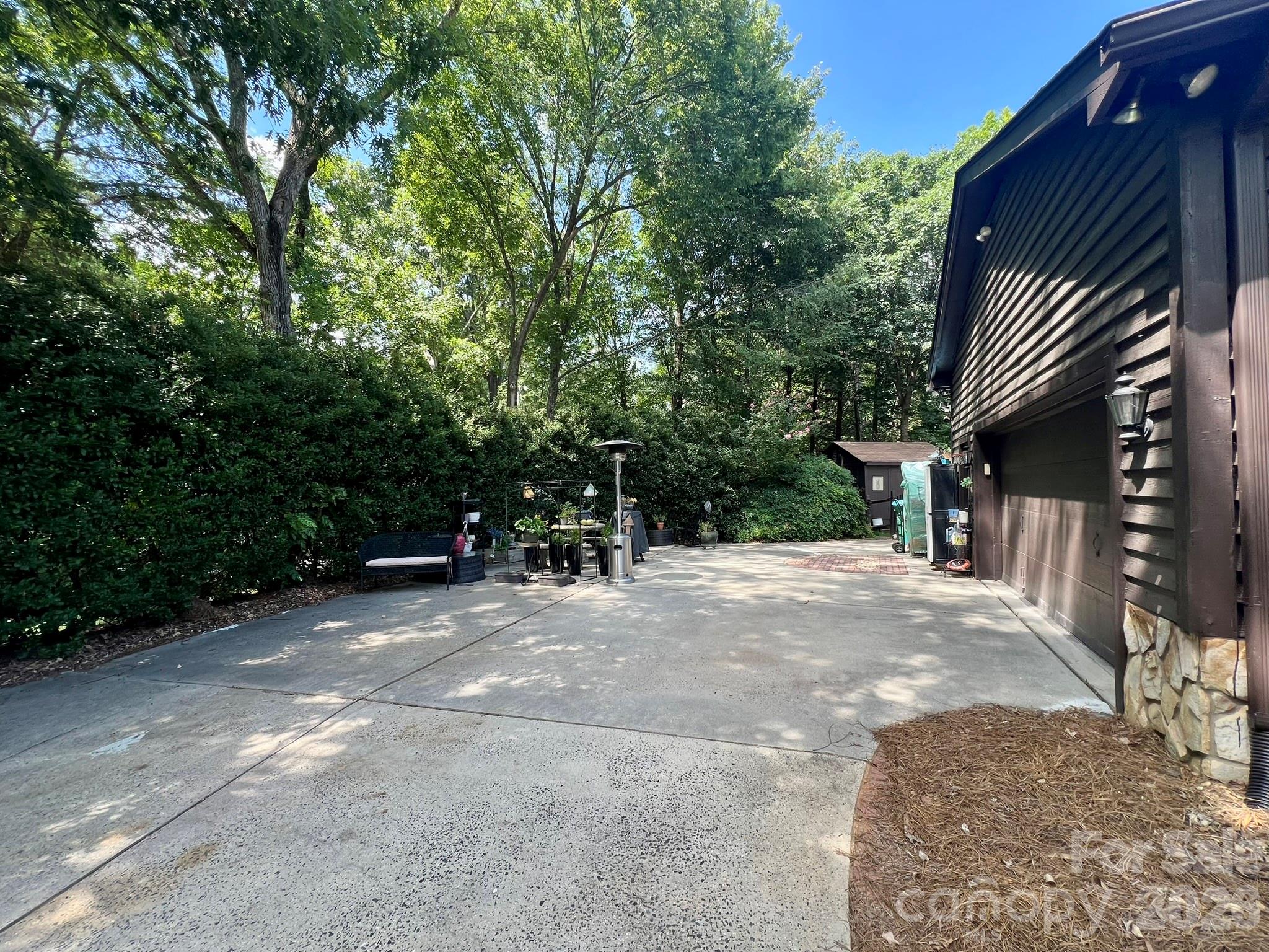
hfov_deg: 106.2
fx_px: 477
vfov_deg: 89.9
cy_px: 476
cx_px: 634
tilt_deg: +0.8
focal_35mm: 13
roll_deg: +0.6
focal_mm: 1.57
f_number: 1.8
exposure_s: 1/155
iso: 32
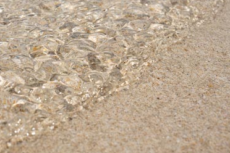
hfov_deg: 18.1
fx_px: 722
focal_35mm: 113
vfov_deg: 12.1
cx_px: 85
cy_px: 43
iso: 200
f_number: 13
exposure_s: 1/2000
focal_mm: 70
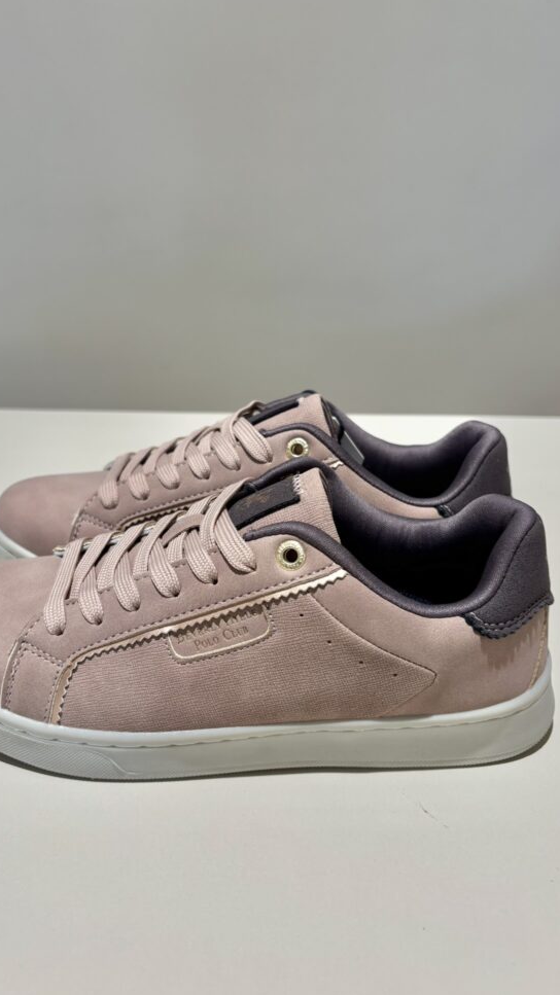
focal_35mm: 30
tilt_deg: -26.0
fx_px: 792
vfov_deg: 64.3
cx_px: 234
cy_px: 481
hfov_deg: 38.8
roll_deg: -0.6
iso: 50
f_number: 1.6
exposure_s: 1/100
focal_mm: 5.96
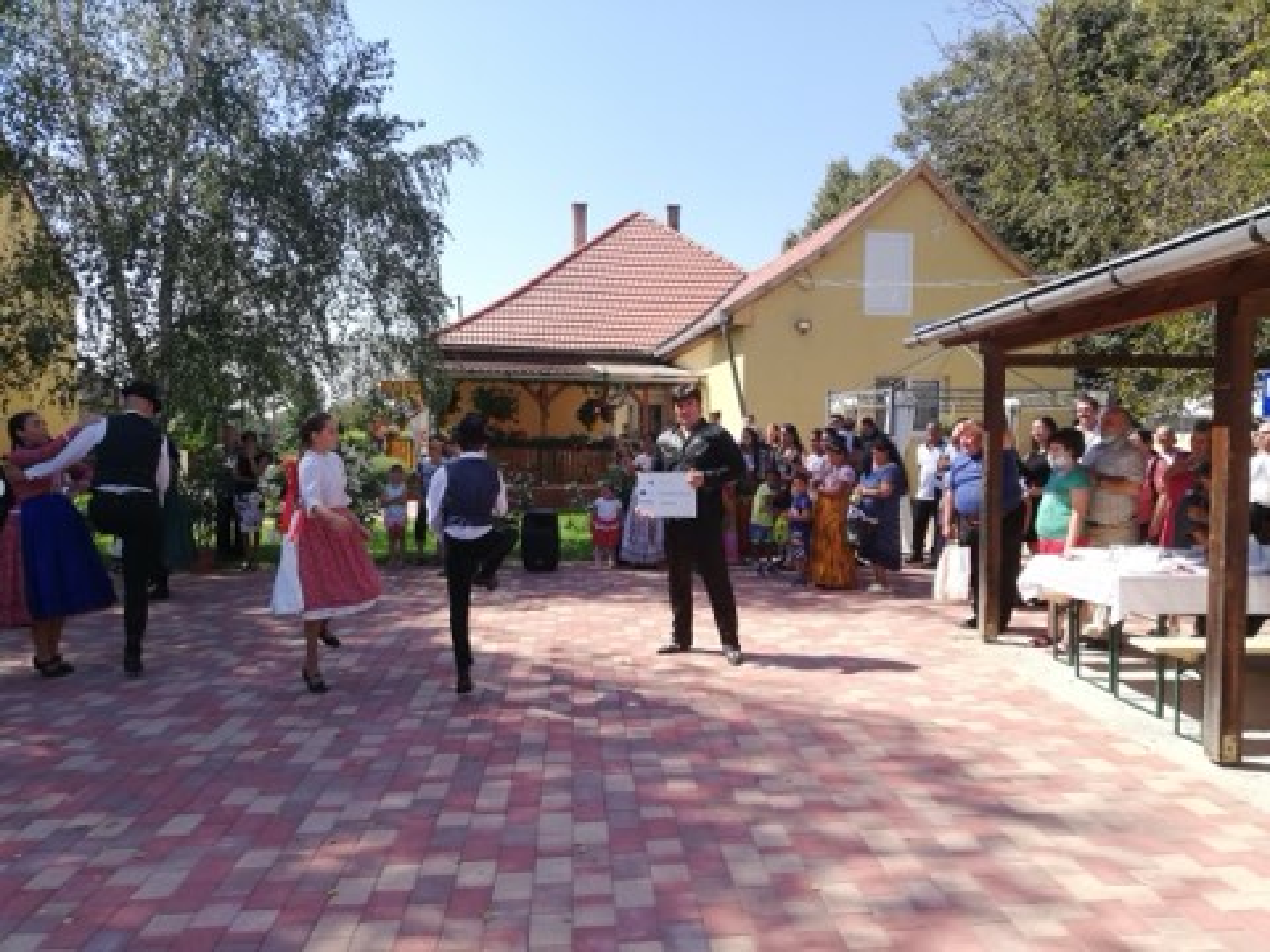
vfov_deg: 53.1
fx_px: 954
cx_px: 635
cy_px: 476
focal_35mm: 26
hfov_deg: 67.3
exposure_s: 1/471
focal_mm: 3.81
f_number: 2.2
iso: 50
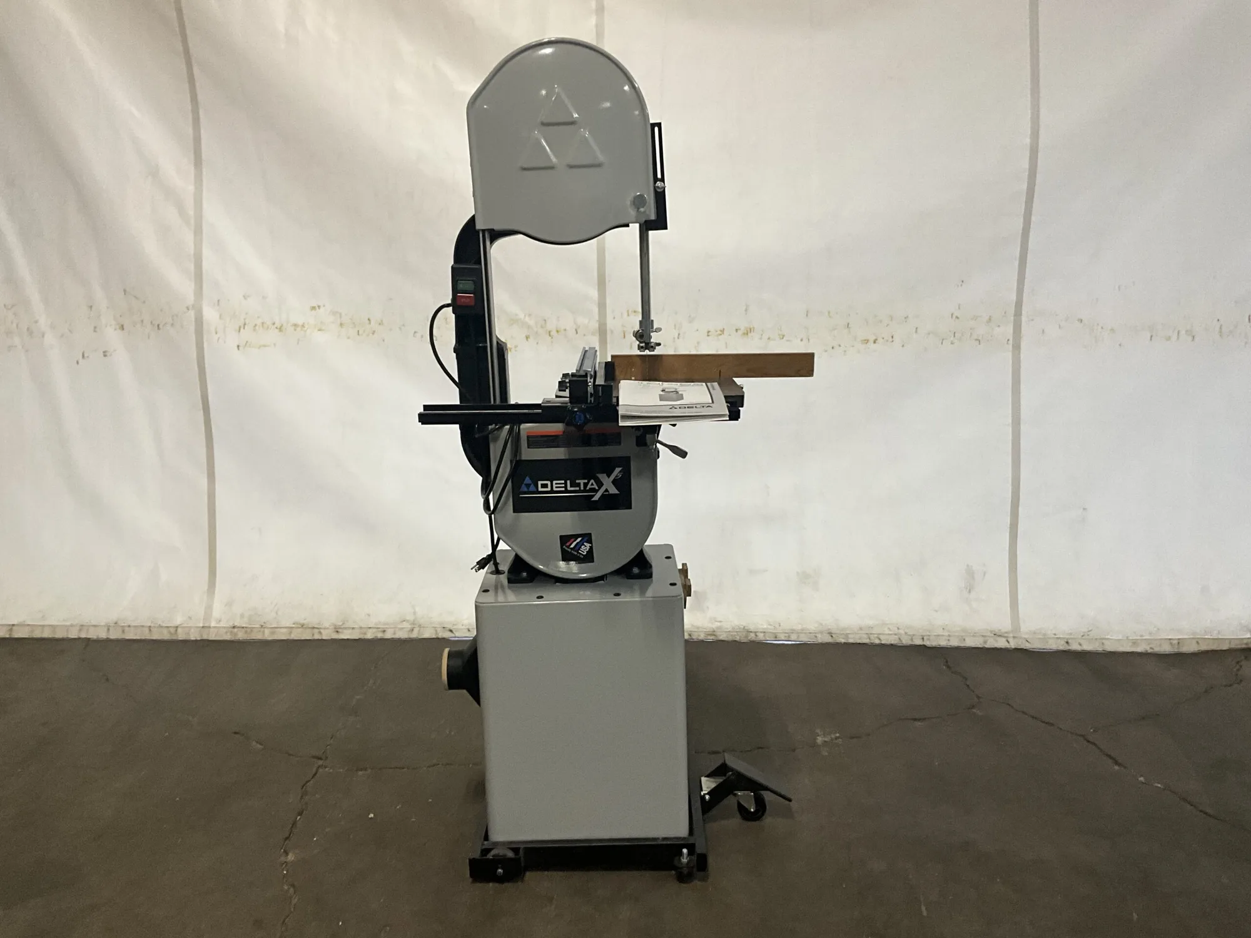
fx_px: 1048
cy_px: 469
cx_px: 626
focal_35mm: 29
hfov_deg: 61.7
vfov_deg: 48.2
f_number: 1.8
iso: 160
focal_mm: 3
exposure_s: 1/60
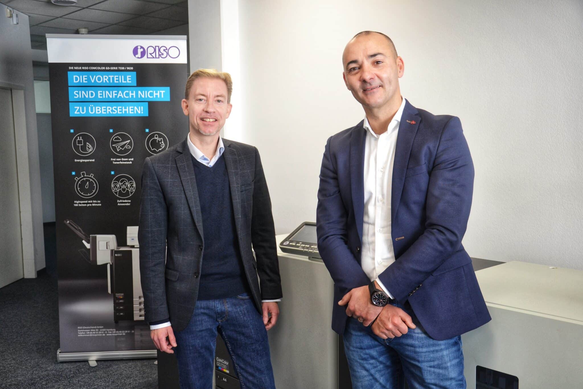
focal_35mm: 38
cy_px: 194
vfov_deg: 35.5
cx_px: 292
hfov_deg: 51.3
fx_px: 607
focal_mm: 25
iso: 500
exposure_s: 1/60
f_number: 4
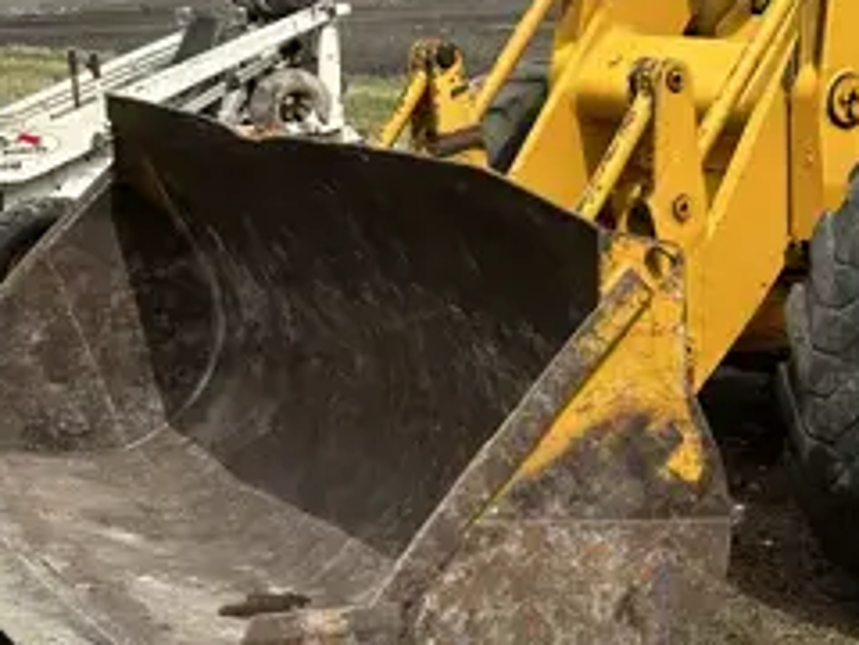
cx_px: 698
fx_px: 1588
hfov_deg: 29.5
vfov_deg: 22.8
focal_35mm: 64
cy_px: 179
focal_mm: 6.86
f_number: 1.78
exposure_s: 1/5525
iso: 80
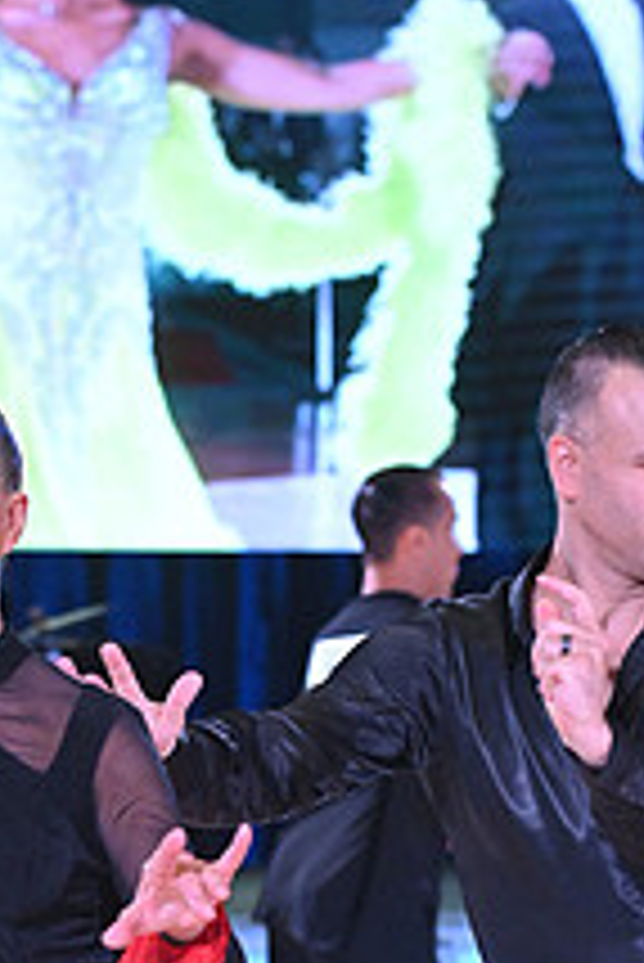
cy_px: 1228
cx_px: 254
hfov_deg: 5.1
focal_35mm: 271
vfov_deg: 7.5
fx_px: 7260
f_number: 5
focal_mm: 100
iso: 4000
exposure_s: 1/400
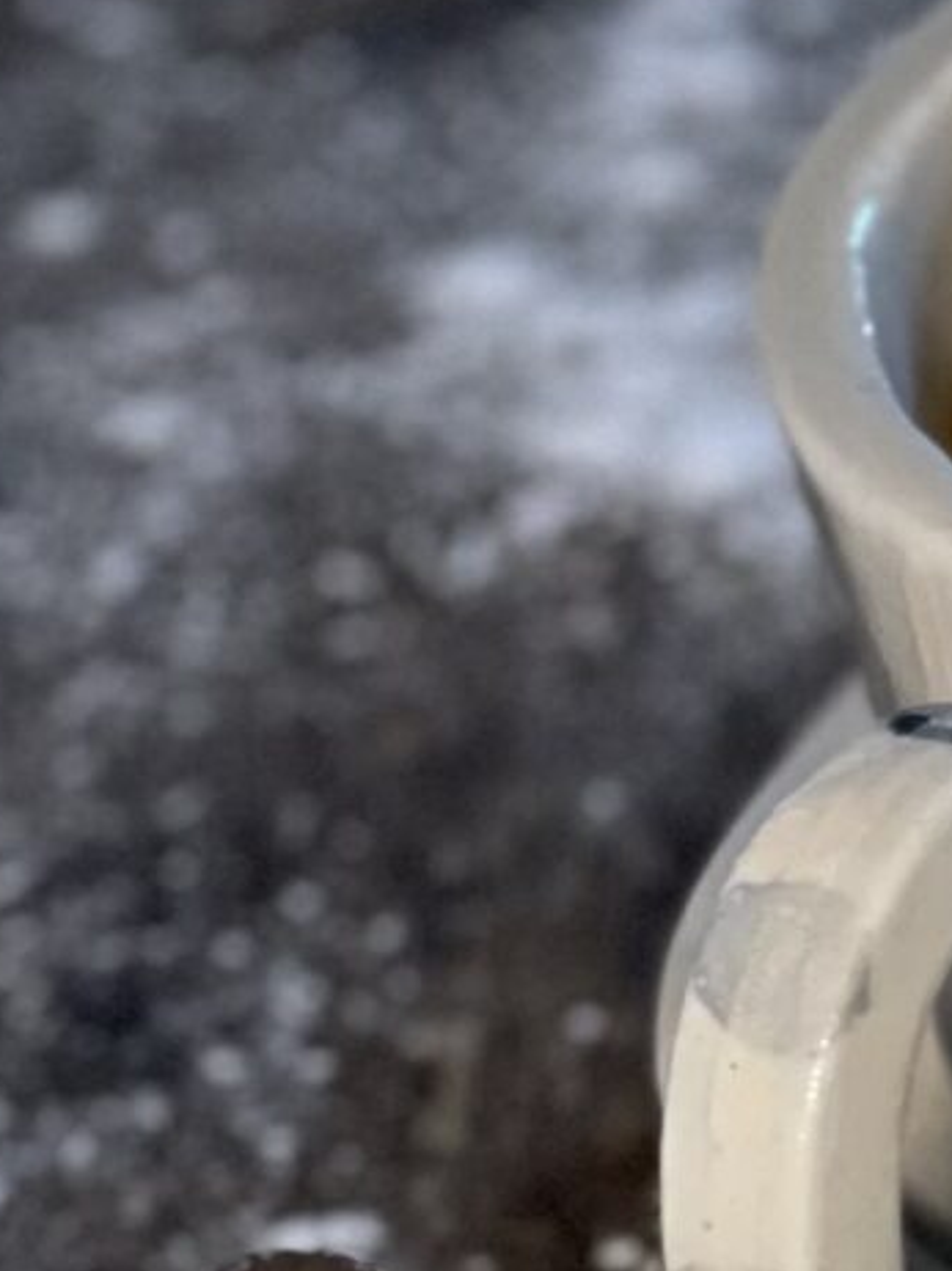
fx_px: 13030
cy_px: 2514
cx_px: 2204
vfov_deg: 5.5
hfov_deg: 4.1
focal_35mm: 355
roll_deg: +11.3
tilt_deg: -38.7
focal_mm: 7.5
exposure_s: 1/40
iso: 400
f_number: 2.2
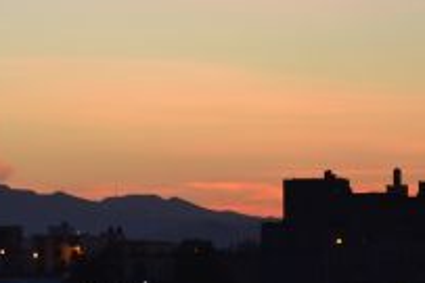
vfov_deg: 5.3
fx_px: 3074
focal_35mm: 261
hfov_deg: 7.9
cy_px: 57
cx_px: -6
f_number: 5.6
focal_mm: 55
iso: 400
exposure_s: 1/15
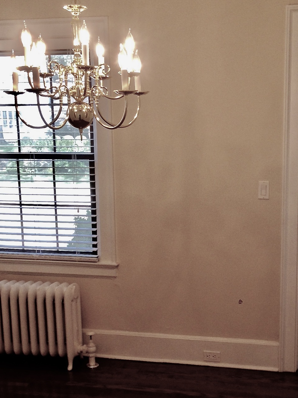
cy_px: 254
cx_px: 199
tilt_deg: -9.9
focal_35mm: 59
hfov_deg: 24.7
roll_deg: +0.6
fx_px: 677
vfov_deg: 32.5
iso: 64
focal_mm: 4.12
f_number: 2.4
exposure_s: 1/60
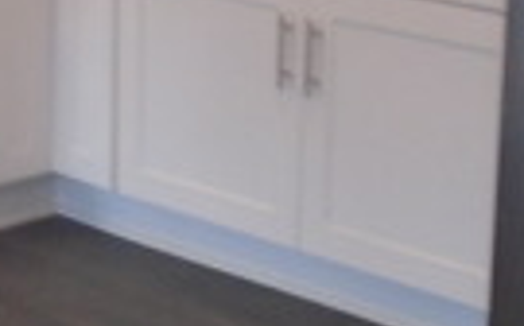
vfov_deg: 10.0
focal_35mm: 131
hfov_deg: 15.8
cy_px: 101
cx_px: 89
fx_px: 1868
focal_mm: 4.6
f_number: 3.2
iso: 200
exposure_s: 1/30
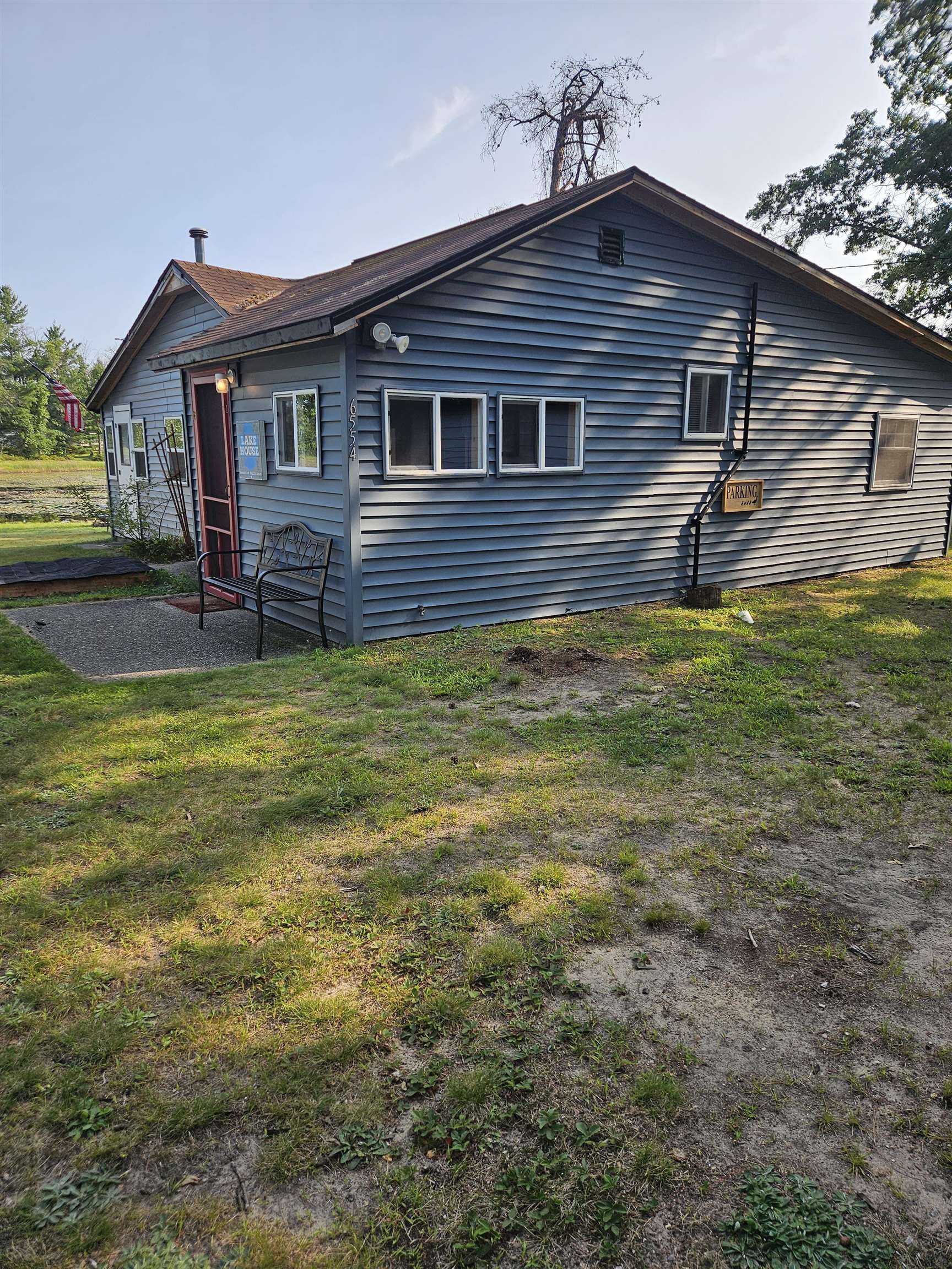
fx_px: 843
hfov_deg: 58.9
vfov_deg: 73.9
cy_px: 634
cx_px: 476
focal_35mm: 23
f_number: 1.8
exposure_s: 1/777
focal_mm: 5.4
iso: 25
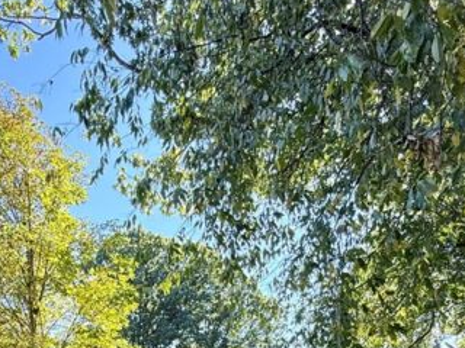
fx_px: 470
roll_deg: +0.1
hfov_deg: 51.2
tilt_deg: +3.5
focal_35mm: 35
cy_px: 418
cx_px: 138
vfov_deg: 33.2
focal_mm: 2.22
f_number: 2.2
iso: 64
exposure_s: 1/217
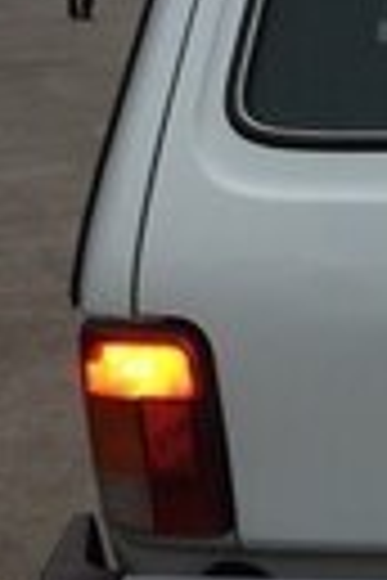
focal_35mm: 116
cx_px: 724
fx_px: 1870
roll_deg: +0.6
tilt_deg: -6.1
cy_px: 72
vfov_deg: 17.4
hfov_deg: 10.9
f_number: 2.2
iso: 32
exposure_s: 1/105
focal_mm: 4.15
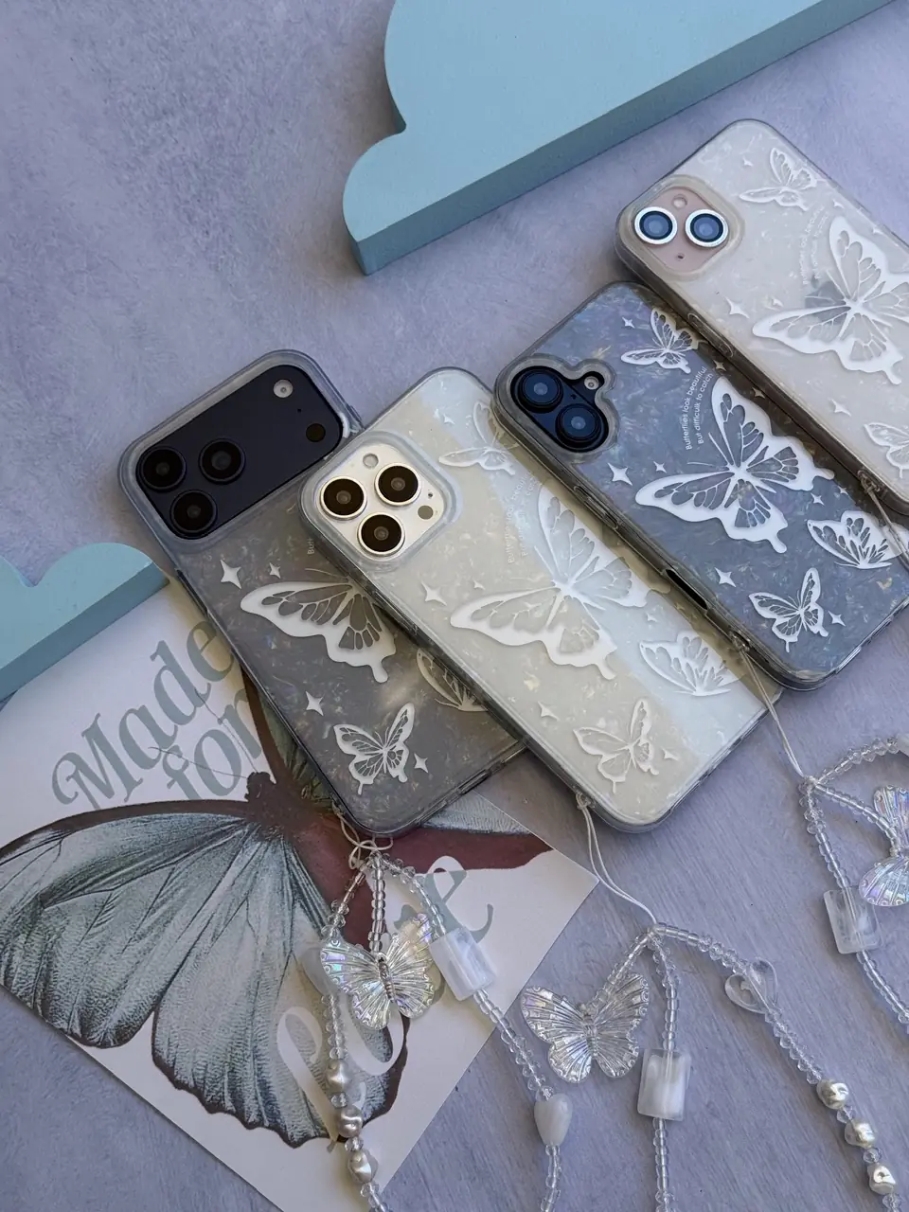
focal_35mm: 48
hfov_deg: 30.3
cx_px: 454
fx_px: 1681
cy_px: 606
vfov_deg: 39.7
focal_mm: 6.76
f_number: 1.78
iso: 64
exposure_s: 1/987
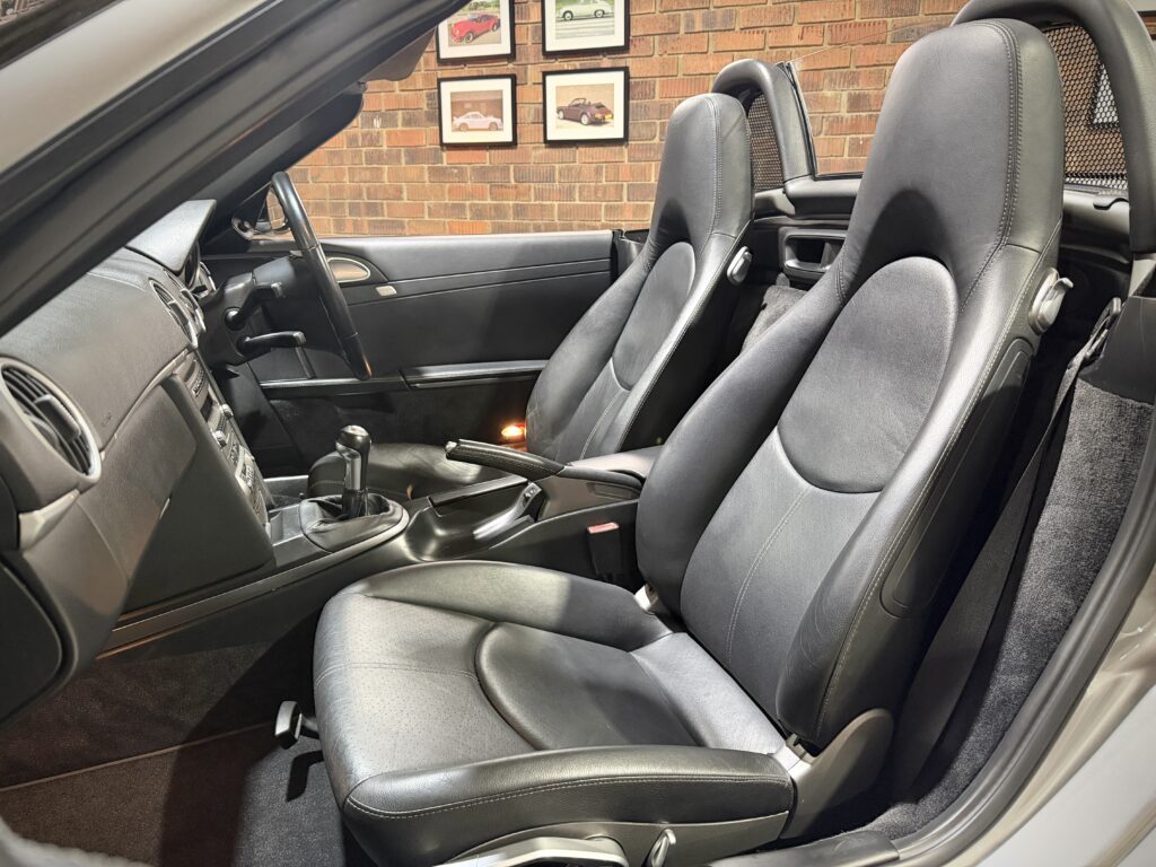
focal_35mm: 24
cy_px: 434
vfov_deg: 56.8
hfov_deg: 71.6
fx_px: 801
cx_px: 578
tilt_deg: -15.9
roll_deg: +0.0
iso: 640
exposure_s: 1/33
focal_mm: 6.76
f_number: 1.78
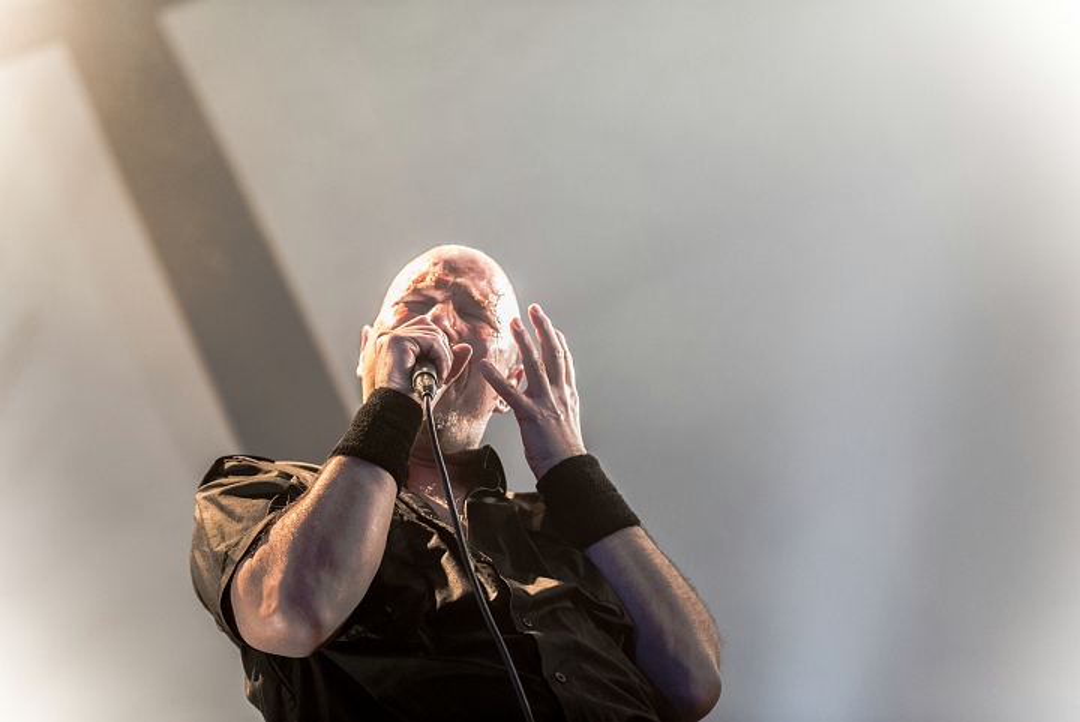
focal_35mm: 112
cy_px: 361
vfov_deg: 12.2
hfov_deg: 18.3
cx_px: 540
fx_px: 3362
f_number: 2.8
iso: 3200
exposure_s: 1/100
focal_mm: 112
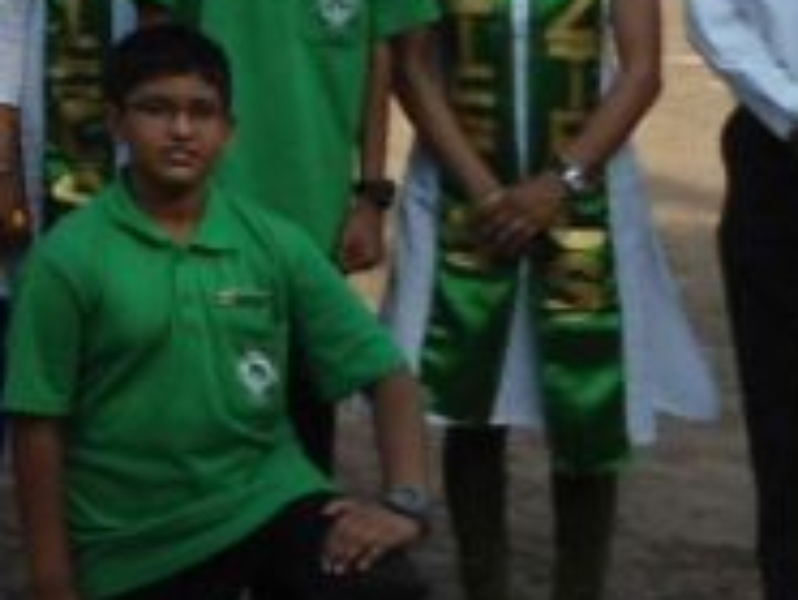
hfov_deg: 11.9
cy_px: -201
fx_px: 3301
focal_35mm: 143
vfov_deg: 10.2
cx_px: -927
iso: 80
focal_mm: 4.7
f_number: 2.8
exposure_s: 1/800
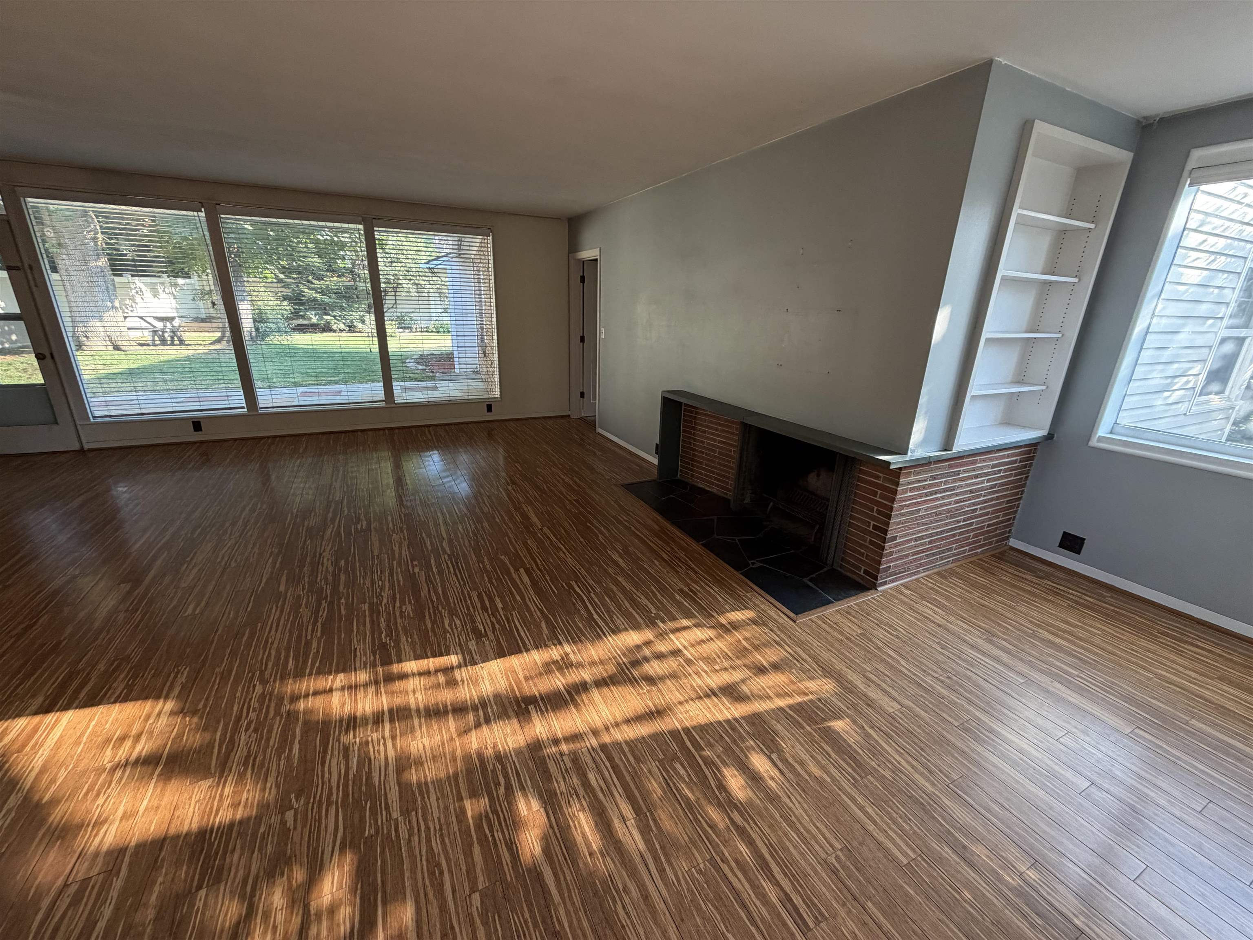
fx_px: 507
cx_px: 626
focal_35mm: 14
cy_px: 470
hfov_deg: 102.1
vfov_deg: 85.7
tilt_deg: -18.3
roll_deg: -1.4
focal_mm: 2.22
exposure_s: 1/121
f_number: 2.2
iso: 250
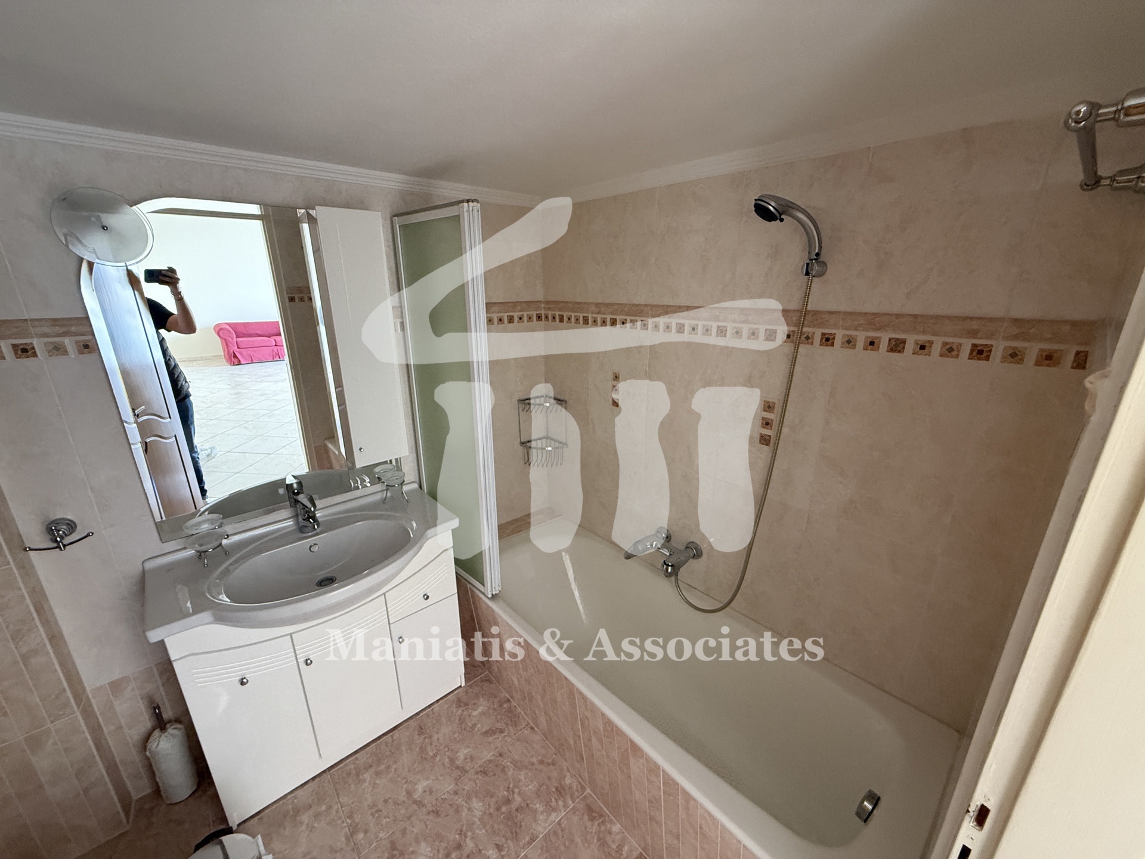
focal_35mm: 14
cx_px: 572
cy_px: 430
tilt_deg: -17.4
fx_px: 463
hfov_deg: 102.1
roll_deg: +0.0
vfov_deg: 85.7
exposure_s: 1/60
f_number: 2.2
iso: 400
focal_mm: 2.22
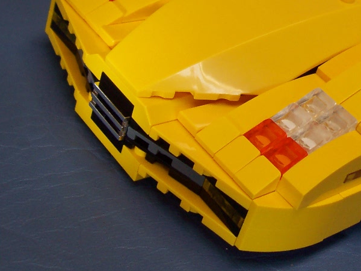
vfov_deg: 19.7
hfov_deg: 25.4
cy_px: 54
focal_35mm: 74
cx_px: 333
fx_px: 772
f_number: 2.8
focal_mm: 5.6
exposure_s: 1/60
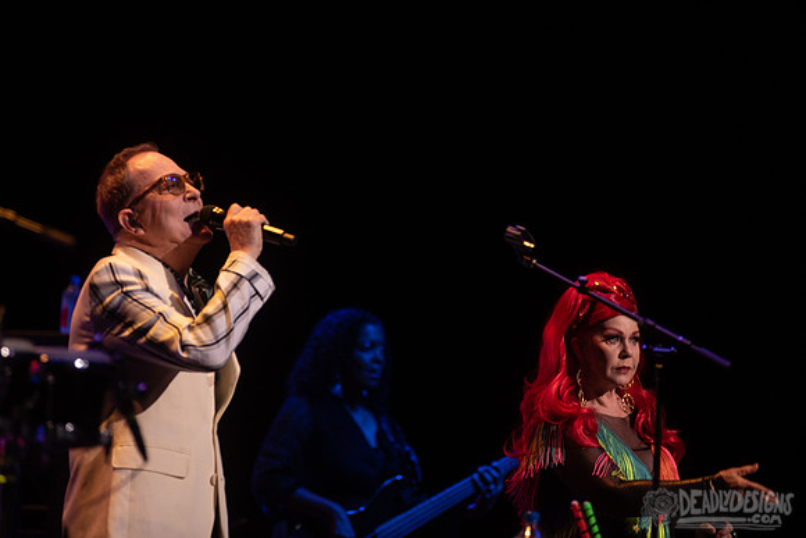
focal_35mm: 223
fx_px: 4990
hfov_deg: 9.2
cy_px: 238
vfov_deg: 6.2
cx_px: 357
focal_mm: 200
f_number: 3.2
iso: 1250
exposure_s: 1/640
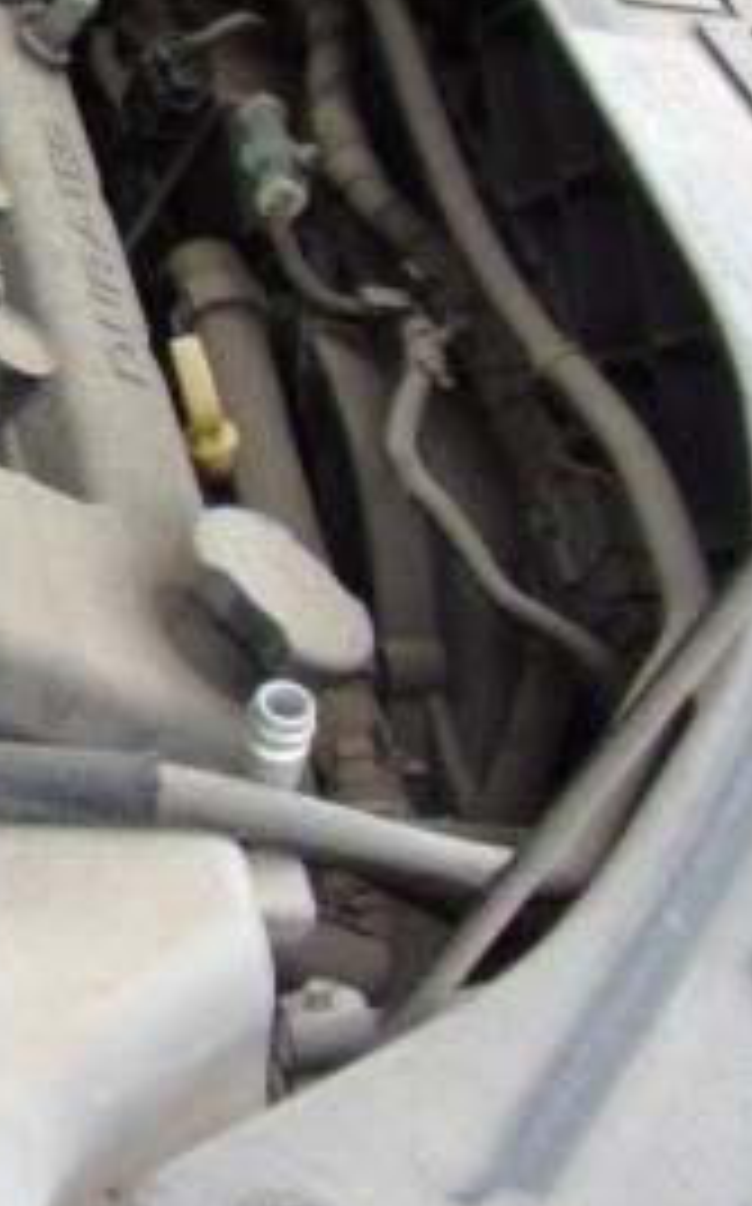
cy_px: 306
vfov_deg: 26.8
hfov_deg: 14.8
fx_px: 2497
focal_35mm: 76
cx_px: -635
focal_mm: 4.3
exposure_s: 1/240
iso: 80
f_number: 3.3
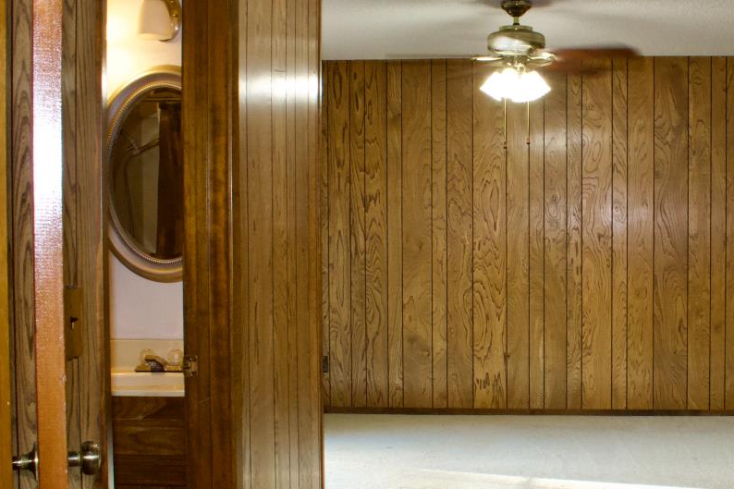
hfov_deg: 37.9
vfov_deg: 26.5
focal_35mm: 51
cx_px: 549
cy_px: 270
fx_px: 1040
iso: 1600
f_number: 20
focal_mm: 18
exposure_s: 1/13
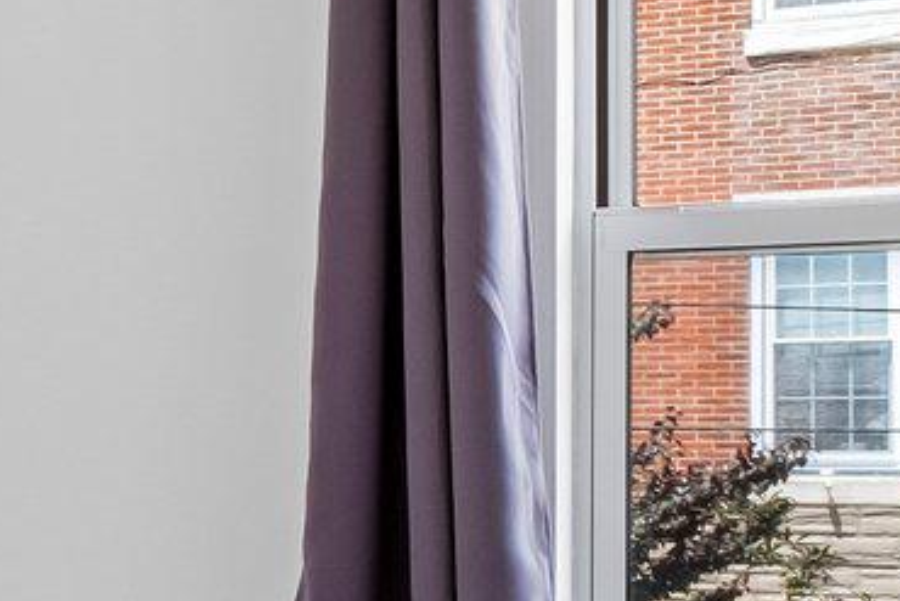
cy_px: 415
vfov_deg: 16.4
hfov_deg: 19.6
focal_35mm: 83
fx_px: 2076
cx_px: -620
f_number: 8
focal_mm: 10
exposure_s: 1/30
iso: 250
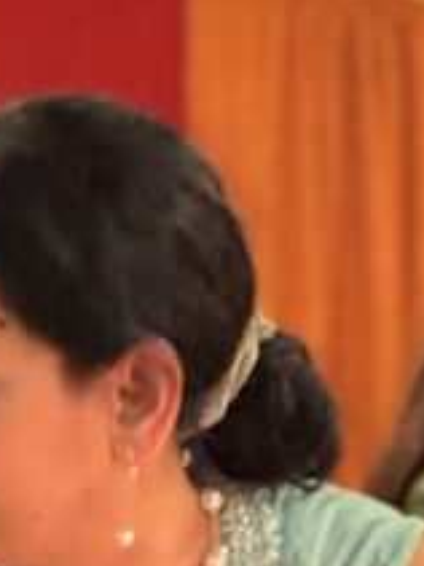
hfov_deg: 6.4
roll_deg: +0.4
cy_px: 810
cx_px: 177
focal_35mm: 233
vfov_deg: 8.3
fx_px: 3809
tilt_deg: -6.3
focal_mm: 6.76
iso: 500
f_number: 1.78
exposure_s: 1/25
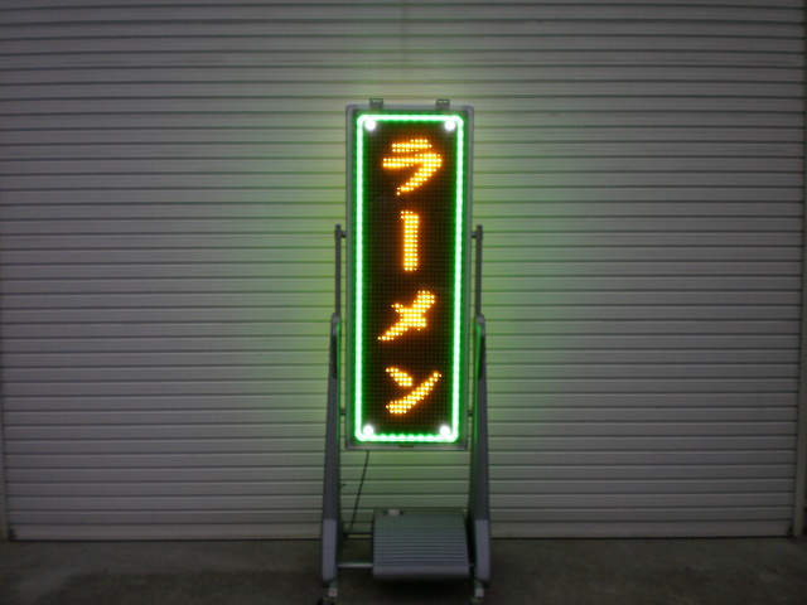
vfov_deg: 34.3
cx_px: 404
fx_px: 979
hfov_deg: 44.8
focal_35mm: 42
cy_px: 302
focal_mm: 7.4
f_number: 3.5
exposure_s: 1/8
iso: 125
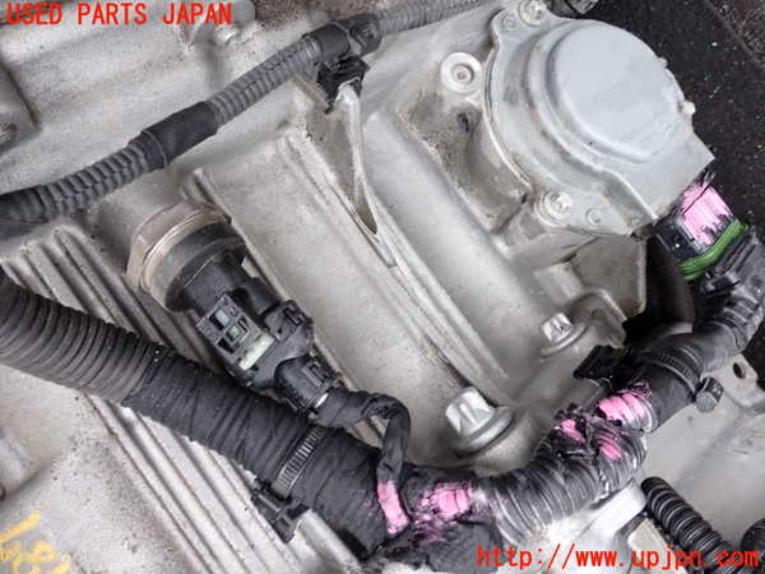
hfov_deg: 60.0
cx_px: 382
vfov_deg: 46.8
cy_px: 287
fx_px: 663
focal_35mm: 30
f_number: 3.2
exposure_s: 1/80
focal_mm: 5.4
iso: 100
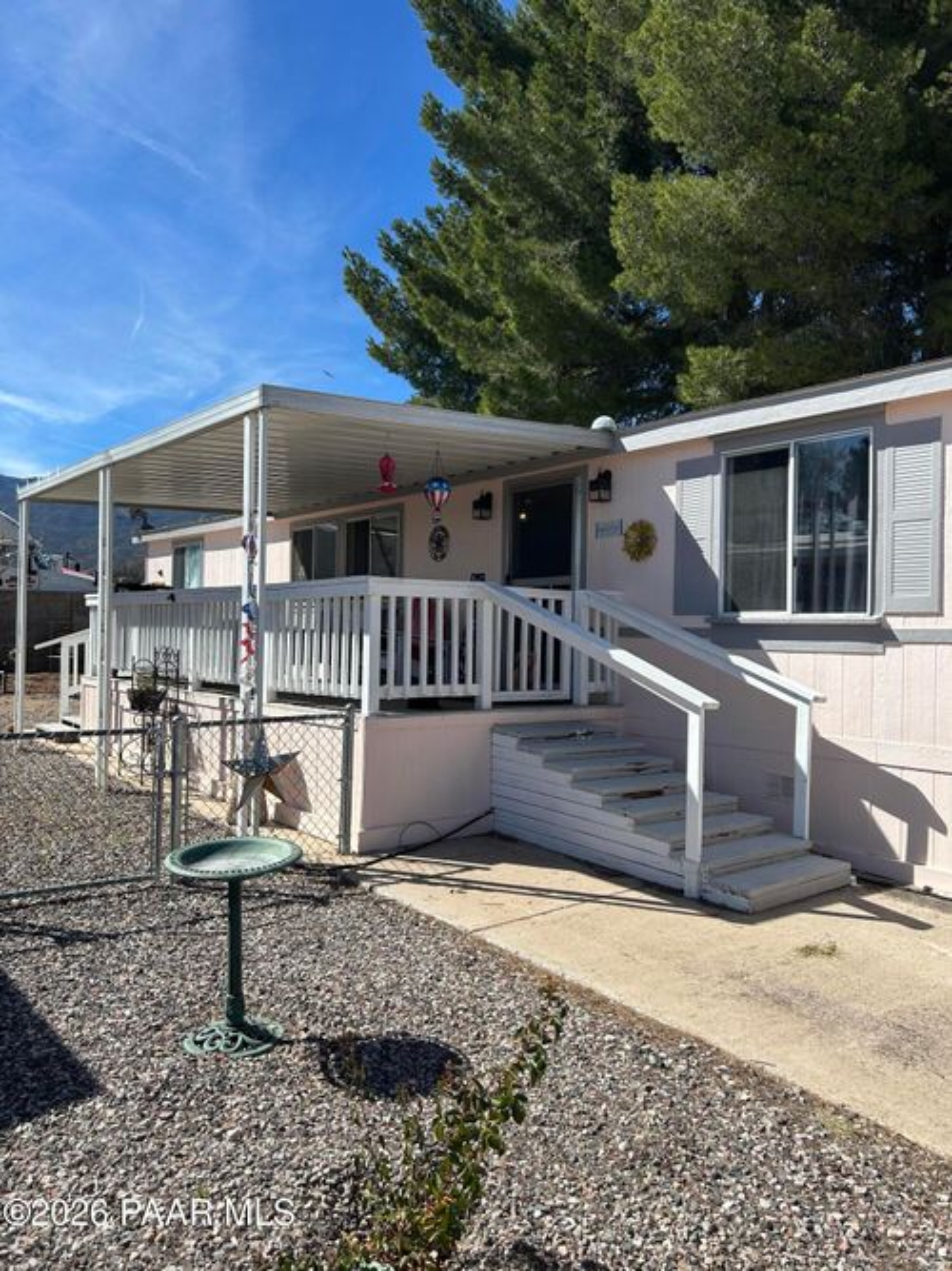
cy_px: 636
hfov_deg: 53.0
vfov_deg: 67.3
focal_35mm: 26
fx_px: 954
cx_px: 476
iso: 50
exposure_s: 1/4630
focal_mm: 5.7
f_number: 1.5
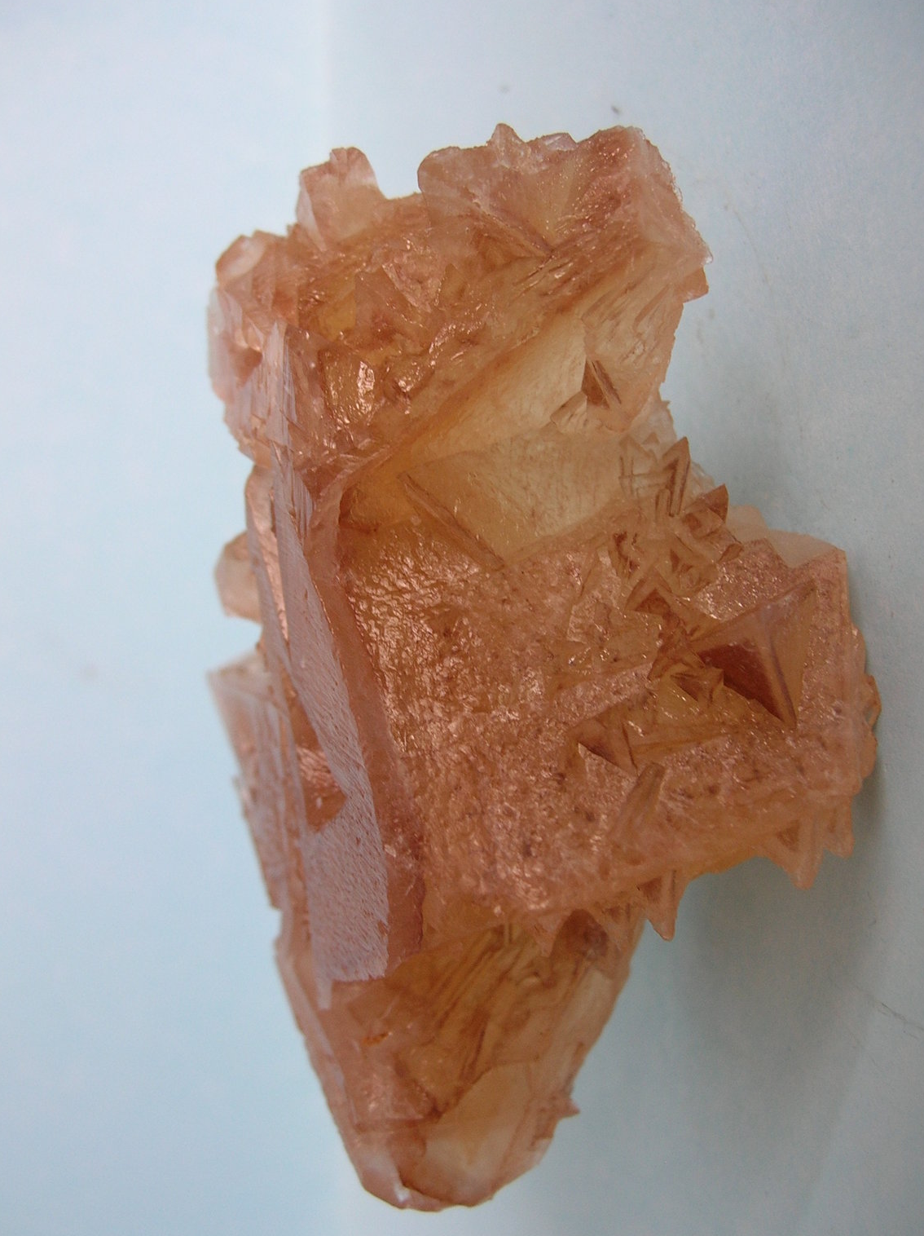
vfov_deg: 49.0
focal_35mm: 38
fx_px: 1355
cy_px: 629
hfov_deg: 37.7
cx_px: 470
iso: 50
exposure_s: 1/14.5
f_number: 2.7
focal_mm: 6
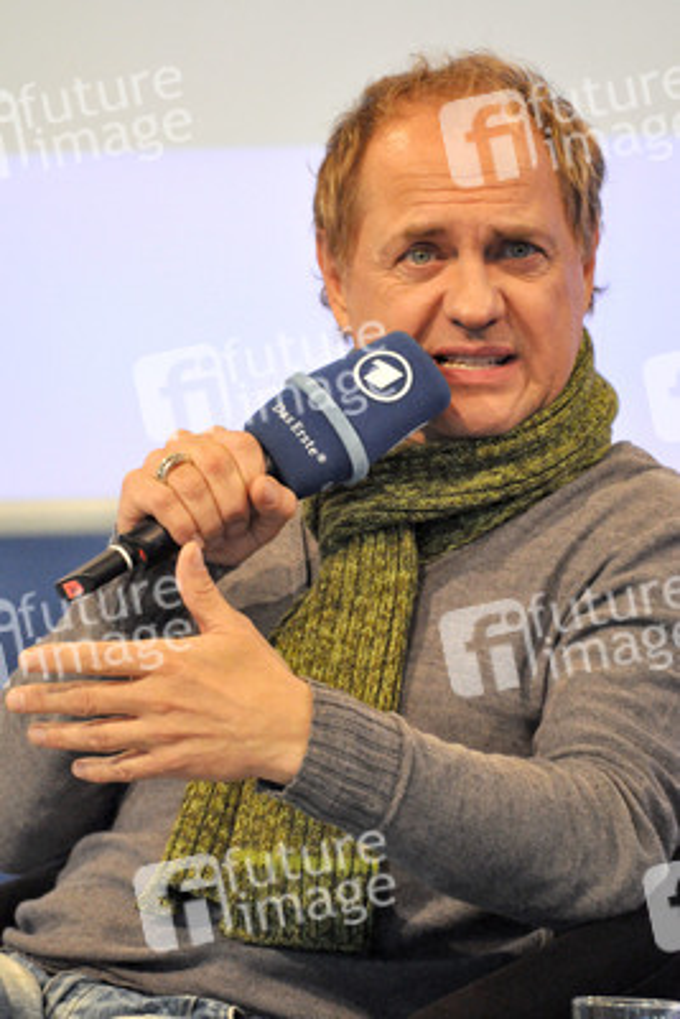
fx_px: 10190
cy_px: 510
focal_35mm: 360
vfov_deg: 5.7
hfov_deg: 3.8
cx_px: 340
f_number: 5.6
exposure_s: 1/200
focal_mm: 240
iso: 2500
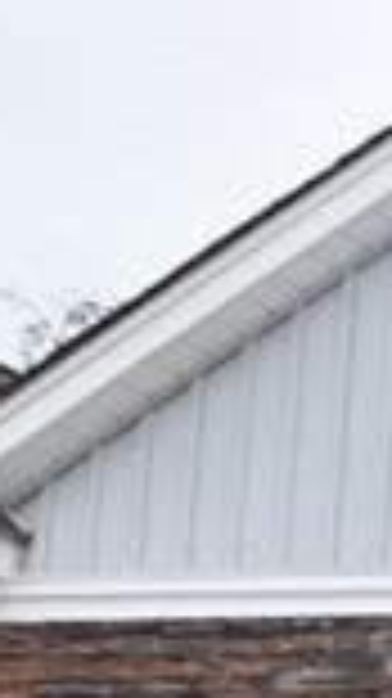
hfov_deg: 6.6
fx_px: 2119
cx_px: 1847
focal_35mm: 114
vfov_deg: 16.7
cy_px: 1103
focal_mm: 11
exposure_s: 1/250
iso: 220
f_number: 8
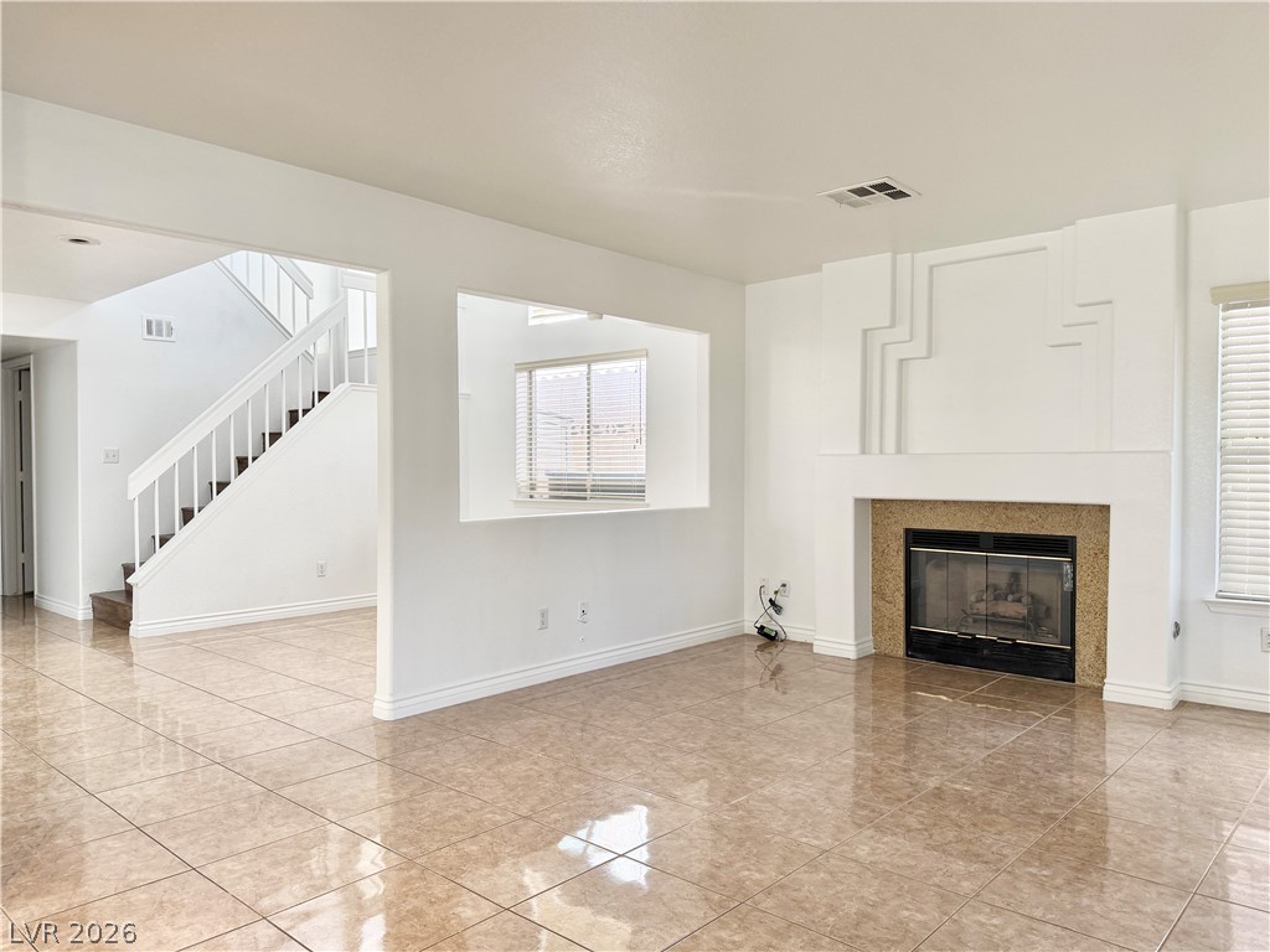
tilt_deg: -1.6
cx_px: 635
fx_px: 881
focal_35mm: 24
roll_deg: +0.0
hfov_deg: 71.6
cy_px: 476
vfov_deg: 56.8
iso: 125
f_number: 1.78
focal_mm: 6.76
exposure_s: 1/130
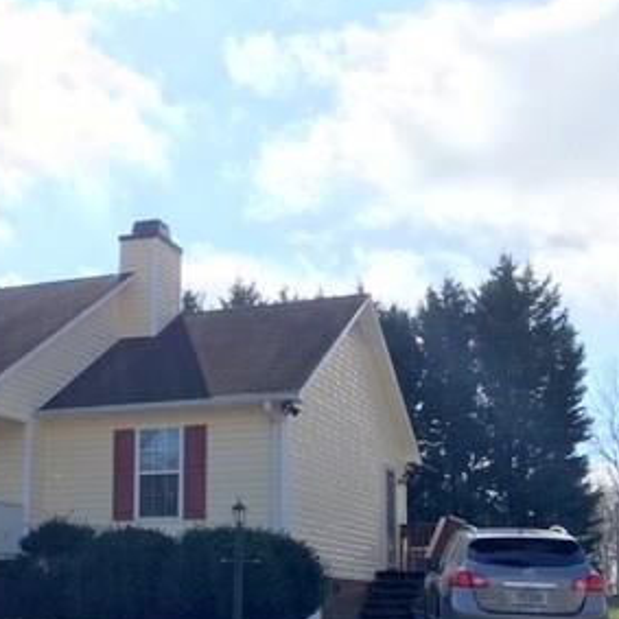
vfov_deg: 28.8
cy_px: 510
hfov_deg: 28.5
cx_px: 74
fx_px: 1173
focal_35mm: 58
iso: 25
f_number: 2.2
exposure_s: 1/2024
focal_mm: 4.15
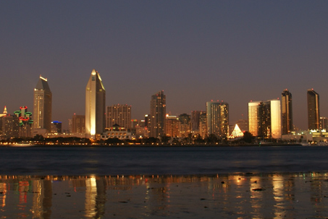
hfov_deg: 35.5
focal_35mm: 56
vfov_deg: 24.1
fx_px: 511
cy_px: 68
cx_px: 186
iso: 100
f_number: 9
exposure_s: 6
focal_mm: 18
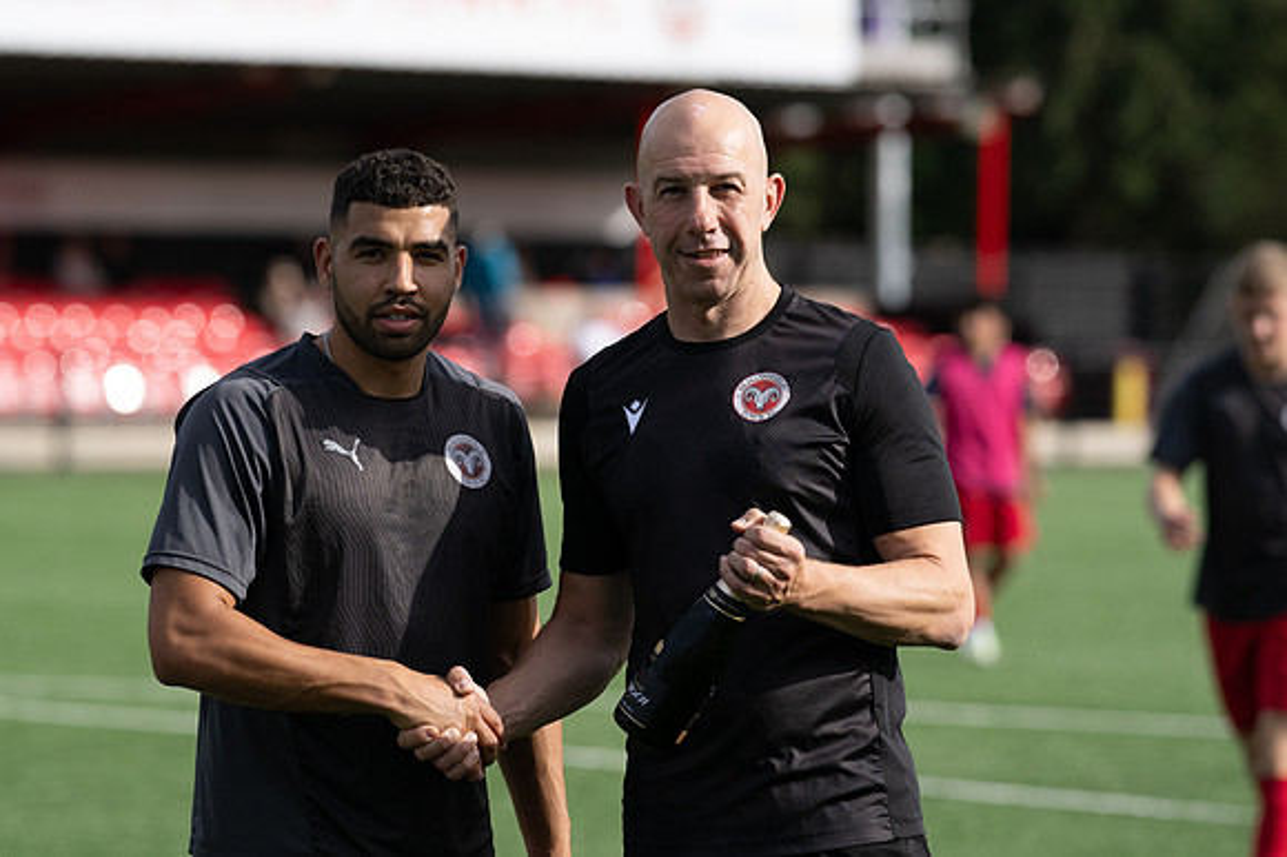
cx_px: 644
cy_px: 428
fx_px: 7217
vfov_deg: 6.8
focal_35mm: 202
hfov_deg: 10.2
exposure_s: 1/8000
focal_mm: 135
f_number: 2.8
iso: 400
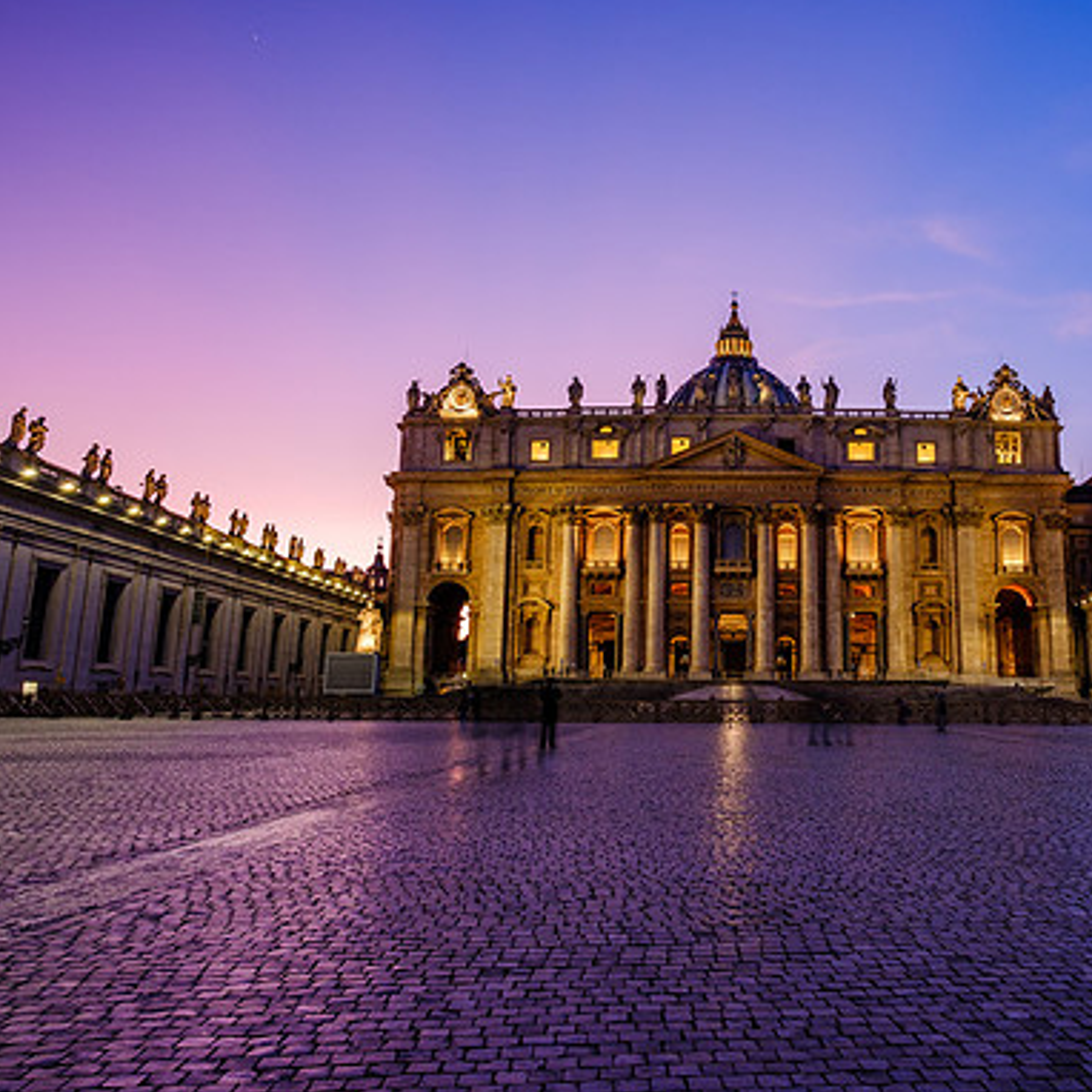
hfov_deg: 59.4
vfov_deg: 60.9
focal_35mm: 26
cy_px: 542
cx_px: 739
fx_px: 928
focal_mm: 13.2
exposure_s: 2.5
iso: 160
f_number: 8
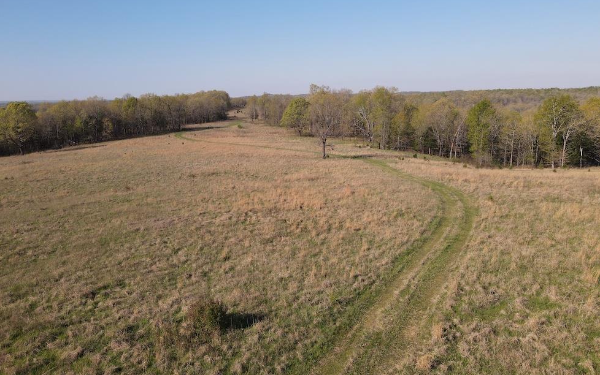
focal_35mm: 26
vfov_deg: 47.5
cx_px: 306
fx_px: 425
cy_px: 164
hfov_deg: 70.4
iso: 100
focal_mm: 4.5
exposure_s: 1/40
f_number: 2.8
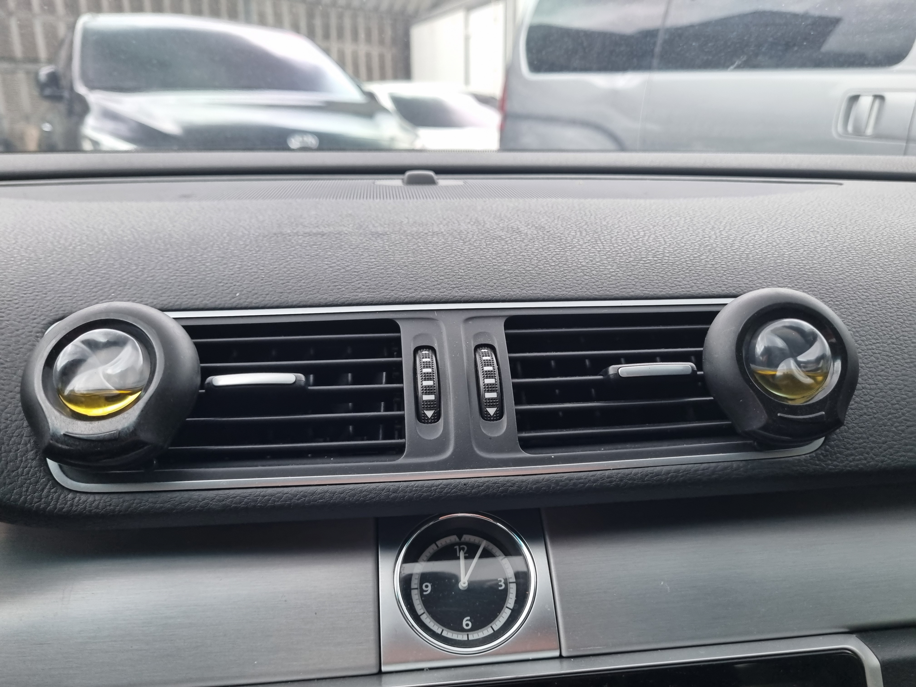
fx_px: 688
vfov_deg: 53.1
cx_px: 458
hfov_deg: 67.3
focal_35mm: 26
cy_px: 344
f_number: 1.8
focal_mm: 5.4
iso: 160
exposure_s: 1/120
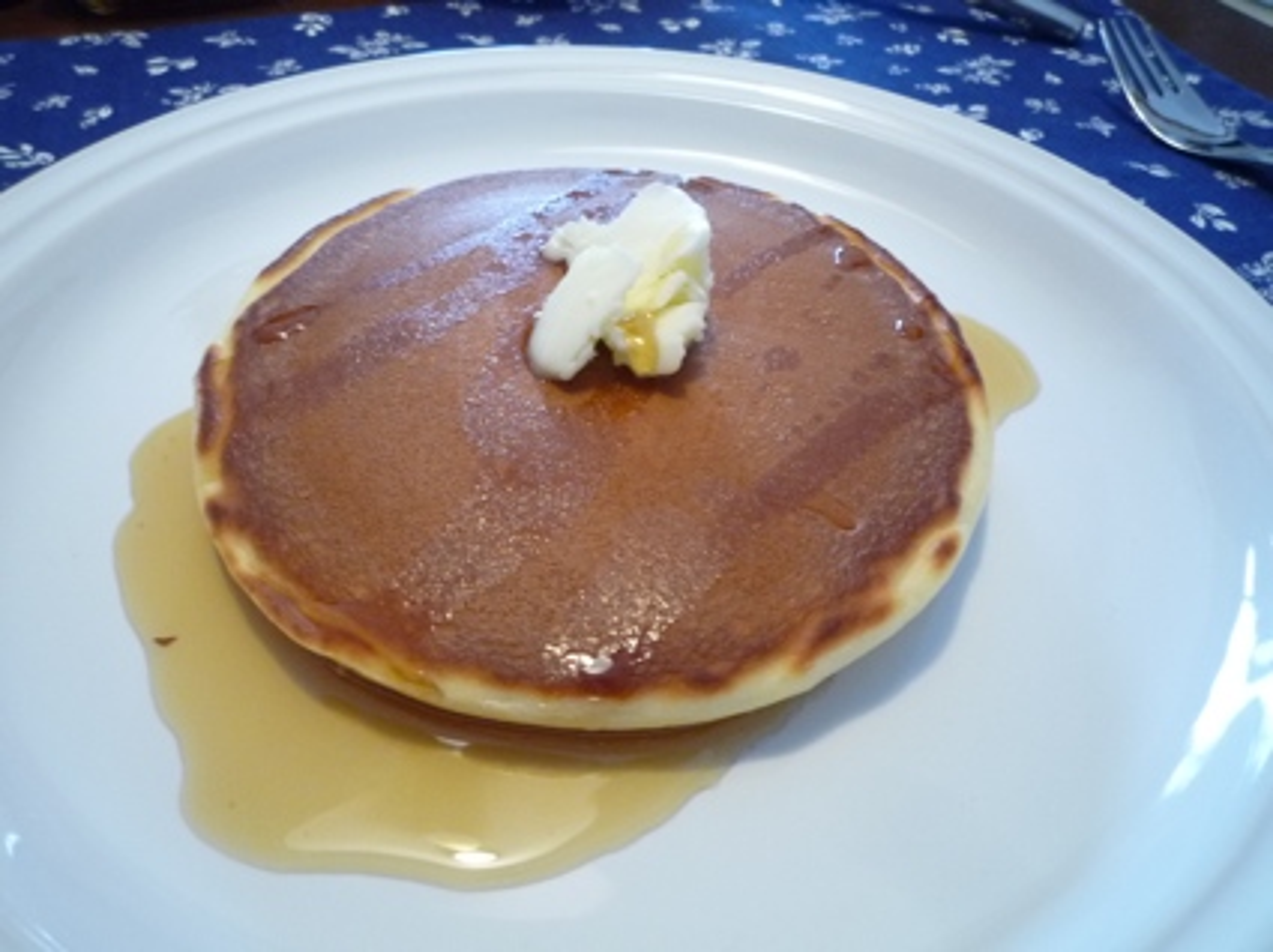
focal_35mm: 25
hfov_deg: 69.4
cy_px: 476
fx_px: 919
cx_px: 636
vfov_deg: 54.8
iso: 400
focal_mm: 4.4
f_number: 2.8
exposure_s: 1/25
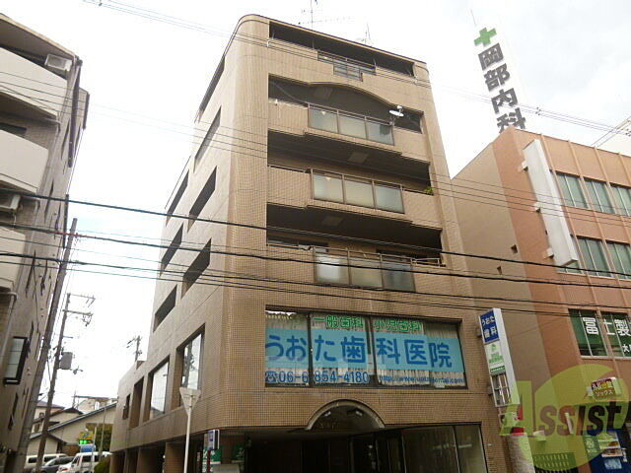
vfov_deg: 56.8
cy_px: 236
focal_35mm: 24
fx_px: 437
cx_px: 316
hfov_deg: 71.6
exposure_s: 1/320
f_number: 2.5
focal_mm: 4.3
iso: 100
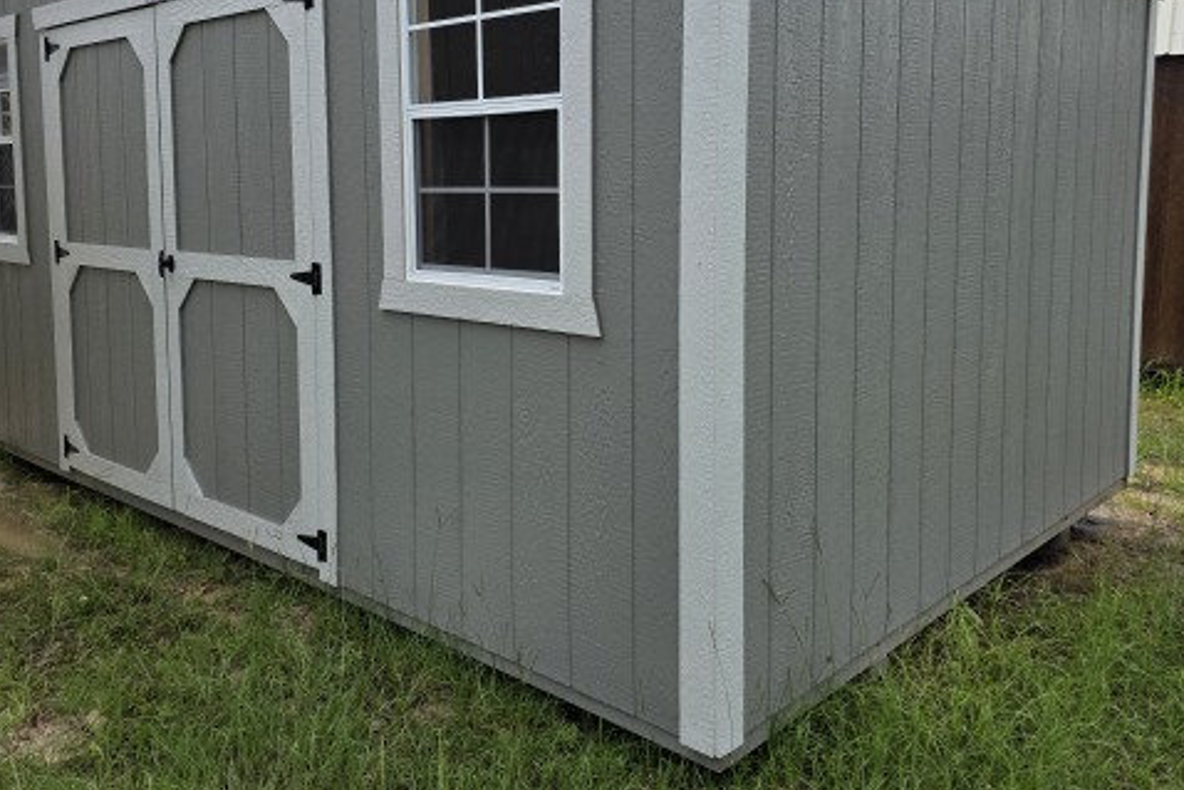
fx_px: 1053
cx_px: 557
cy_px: 248
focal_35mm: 32
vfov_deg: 40.5
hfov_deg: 58.7
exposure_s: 1/5017
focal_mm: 6.3
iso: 80
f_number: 1.7
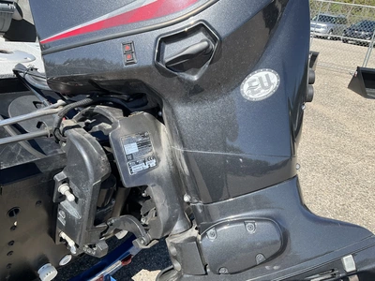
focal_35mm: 29
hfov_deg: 61.7
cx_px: 188
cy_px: 140
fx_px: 314
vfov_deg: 48.2
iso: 25
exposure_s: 1/709
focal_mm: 3
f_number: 1.8
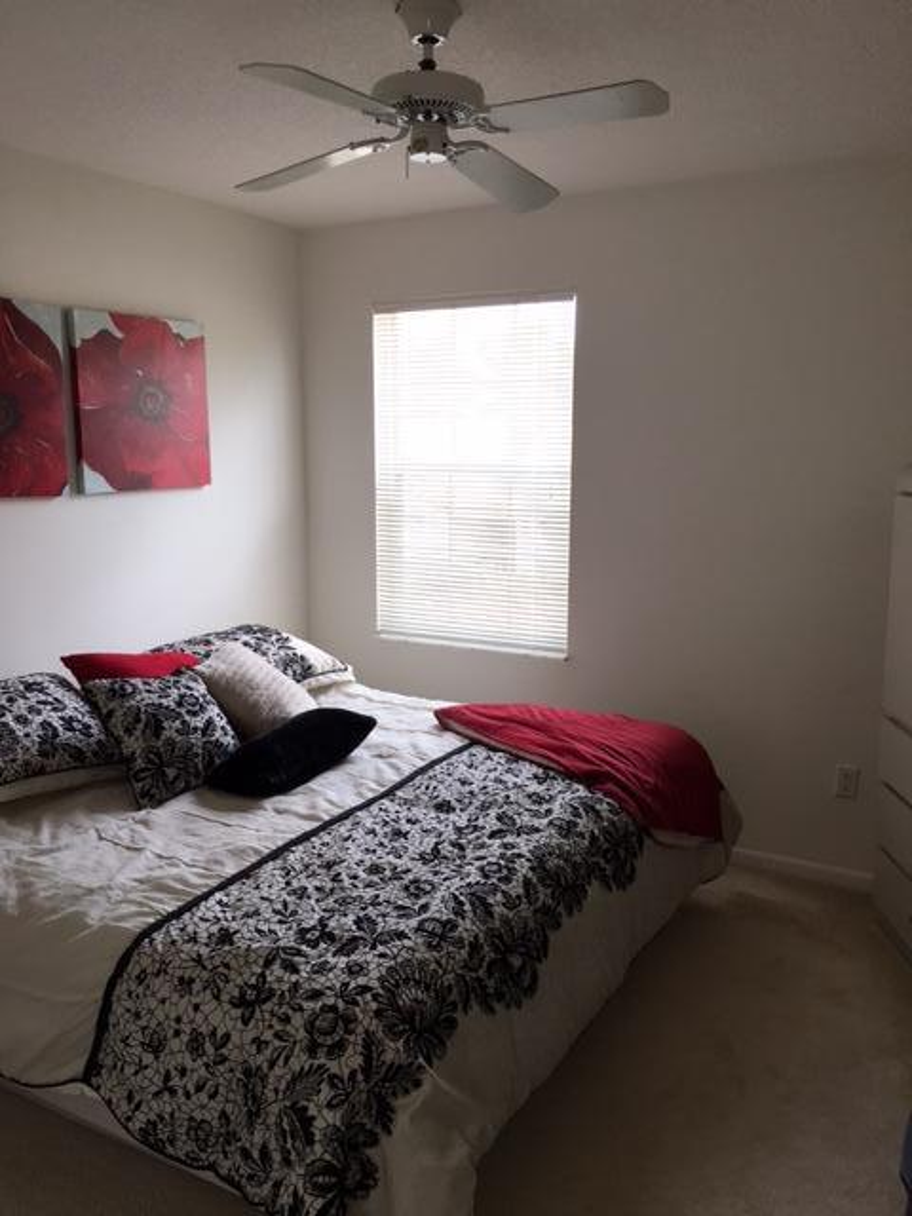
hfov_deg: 48.2
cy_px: 608
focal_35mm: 29
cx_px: 456
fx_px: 1019
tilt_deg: -9.7
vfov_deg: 61.7
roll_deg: +0.4
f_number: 2.2
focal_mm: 4.15
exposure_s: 1/60
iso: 40
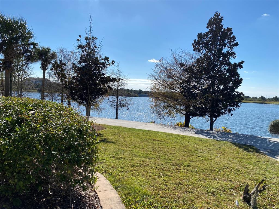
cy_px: 104
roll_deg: -2.9
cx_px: 140
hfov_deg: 67.3
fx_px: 210
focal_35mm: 26
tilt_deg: -3.7
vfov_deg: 53.1
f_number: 1.8
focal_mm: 4.25
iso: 32
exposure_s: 1/4444
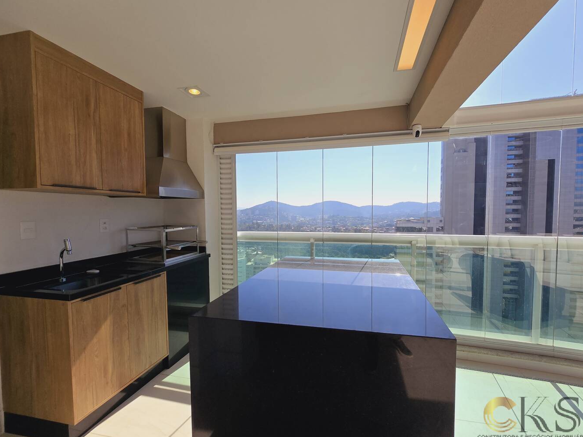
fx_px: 236
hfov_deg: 101.9
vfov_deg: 85.7
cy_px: 221
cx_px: 309
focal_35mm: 14
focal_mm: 2.2
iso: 50
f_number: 2.2
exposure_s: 1/2544
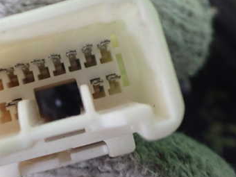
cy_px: 65
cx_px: 52
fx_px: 361
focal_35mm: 53
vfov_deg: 27.4
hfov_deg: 35.2
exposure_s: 1/60
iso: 800
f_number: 2.3
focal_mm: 5.4
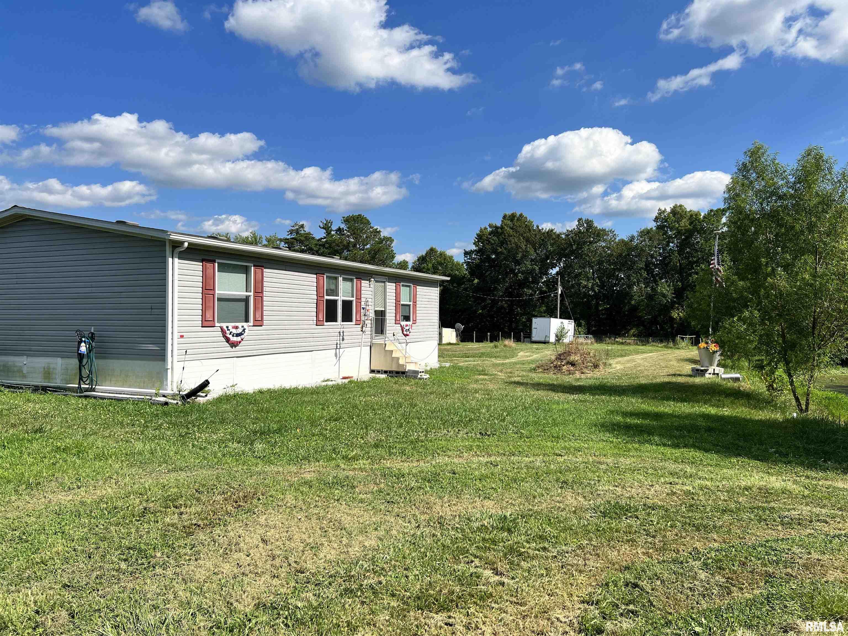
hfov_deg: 67.3
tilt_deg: +0.0
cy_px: 318
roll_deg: +0.1
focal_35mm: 26
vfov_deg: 53.1
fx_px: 637
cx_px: 424
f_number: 1.5
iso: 50
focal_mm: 5.7
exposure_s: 1/5319
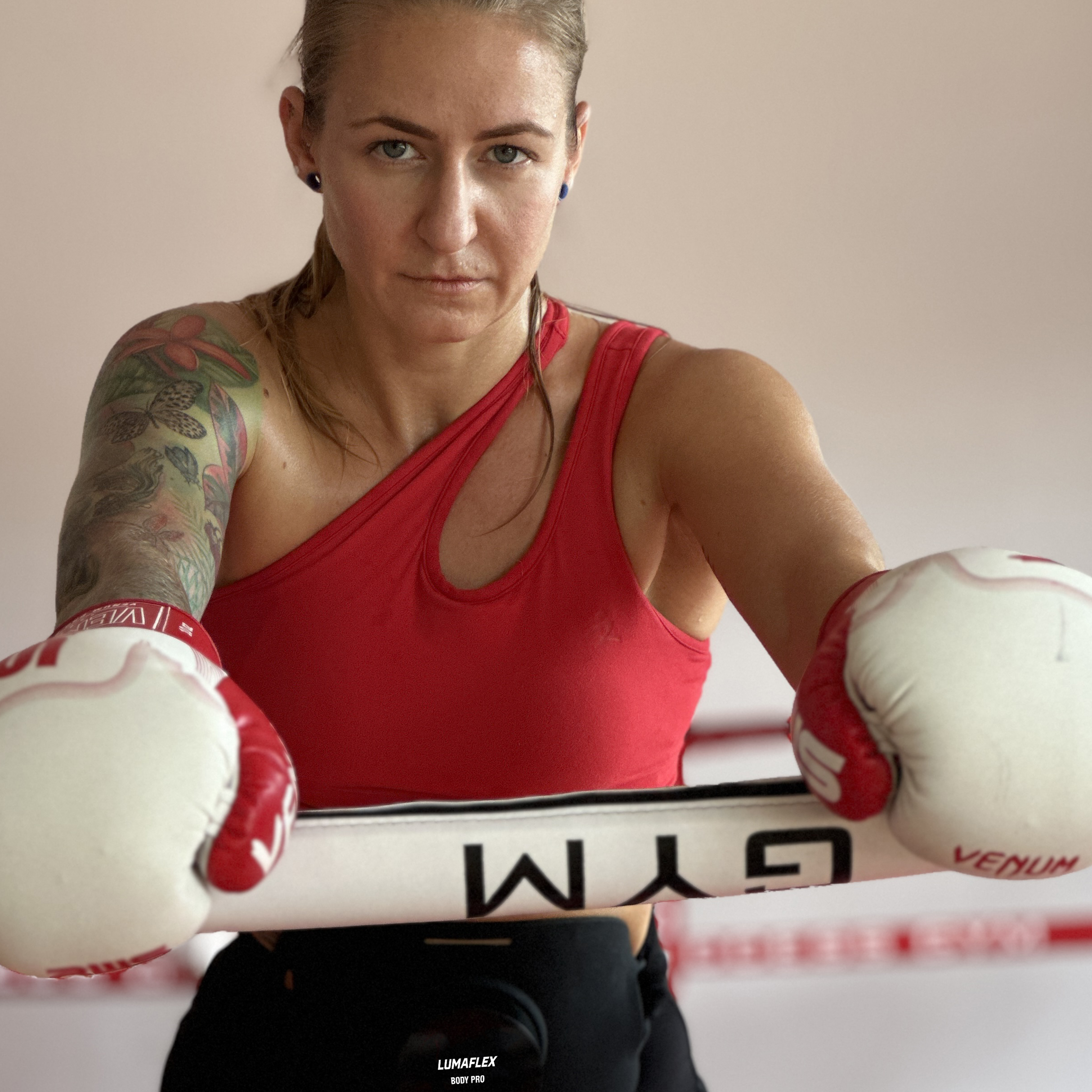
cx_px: 462
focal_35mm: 113
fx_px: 4033
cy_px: 688
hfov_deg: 15.4
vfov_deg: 15.4
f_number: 2.8
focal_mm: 9
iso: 160
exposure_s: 1/121
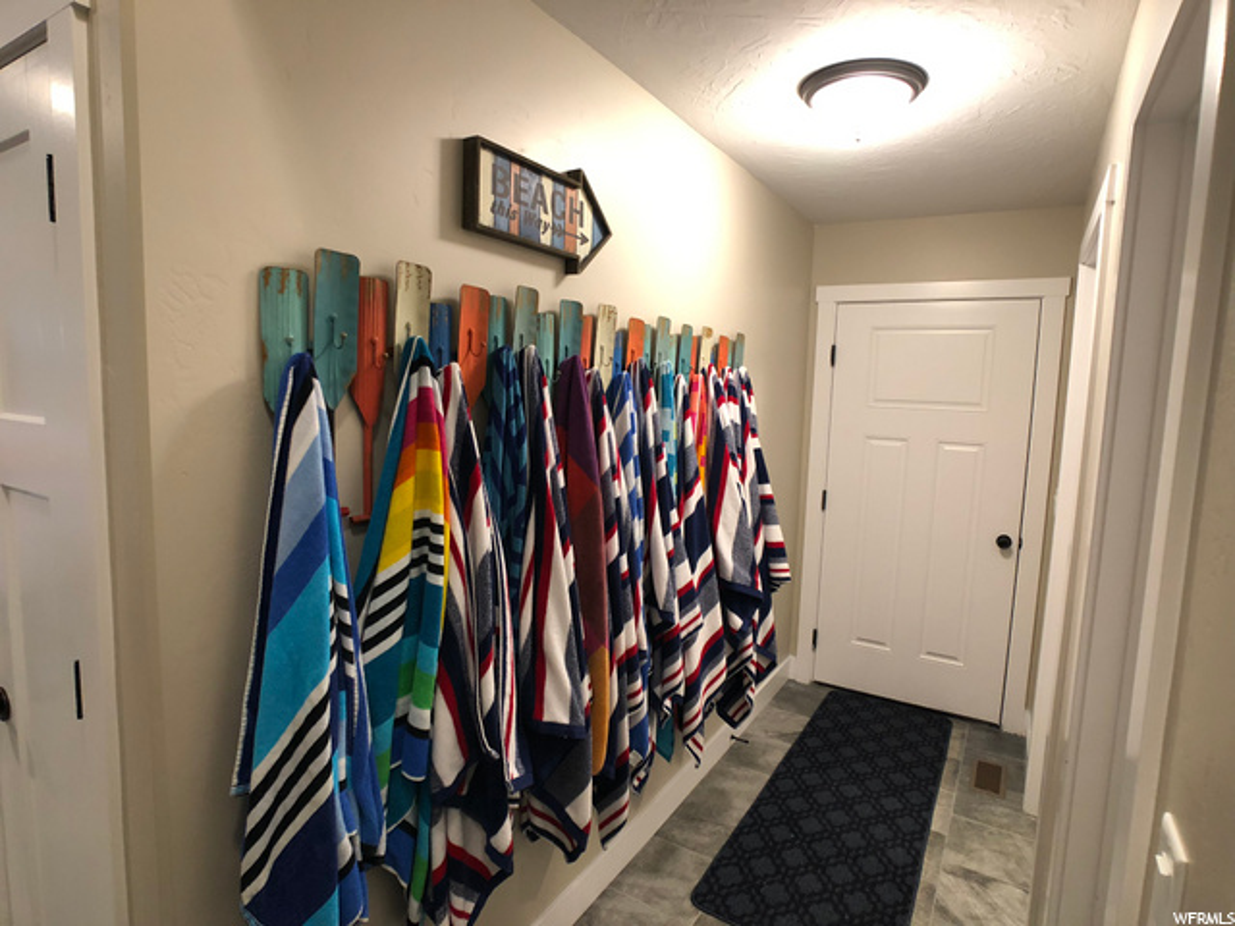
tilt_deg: -6.3
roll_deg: -1.6
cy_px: 463
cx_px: 618
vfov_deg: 49.7
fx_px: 999
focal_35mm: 28
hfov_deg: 63.4
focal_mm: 4
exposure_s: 1/15
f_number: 1.8
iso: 80
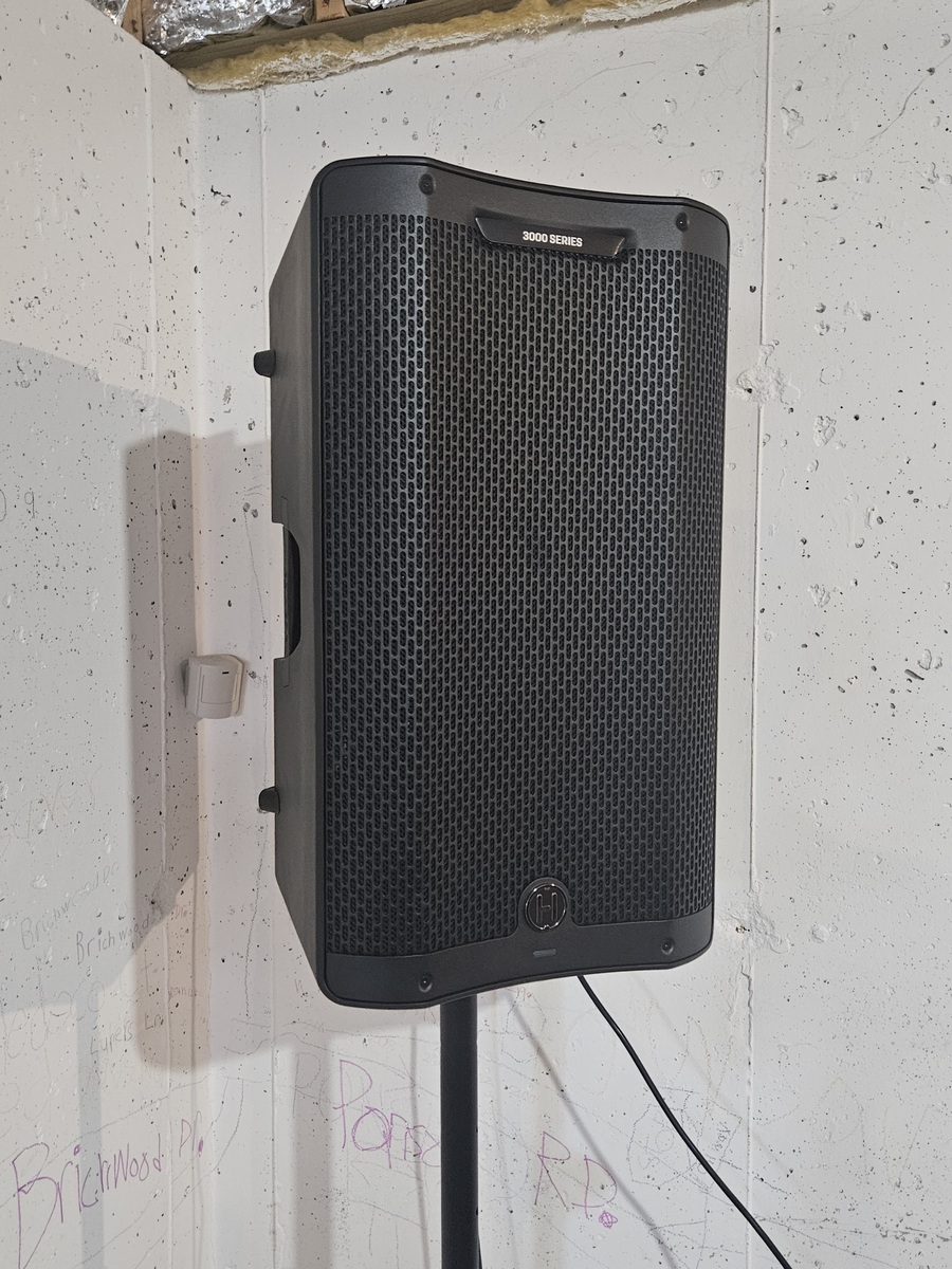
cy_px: 634
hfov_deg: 58.9
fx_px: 843
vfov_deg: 73.9
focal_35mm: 23
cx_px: 476
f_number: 1.8
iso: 500
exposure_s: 1/30
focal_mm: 5.4
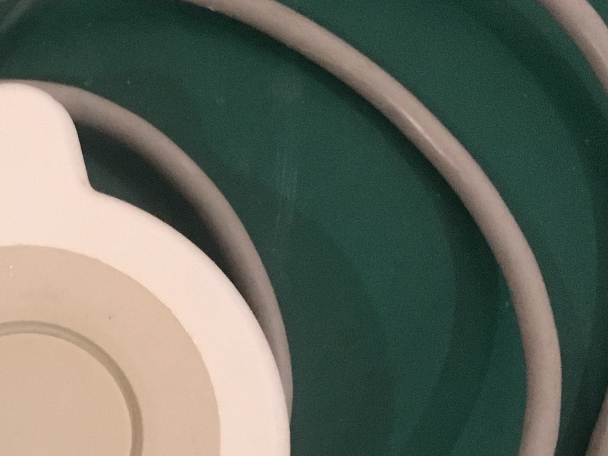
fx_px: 1546
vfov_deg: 15.8
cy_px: 624
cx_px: -150
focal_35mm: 88
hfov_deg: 20.6
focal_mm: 4.15
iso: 200
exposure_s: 1/17
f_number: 2.2
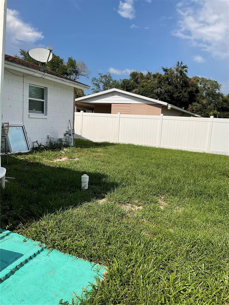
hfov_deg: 48.2
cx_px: 114
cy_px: 152
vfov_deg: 61.7
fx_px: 256
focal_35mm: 29
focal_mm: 3
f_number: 1.8
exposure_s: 1/3322
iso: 20
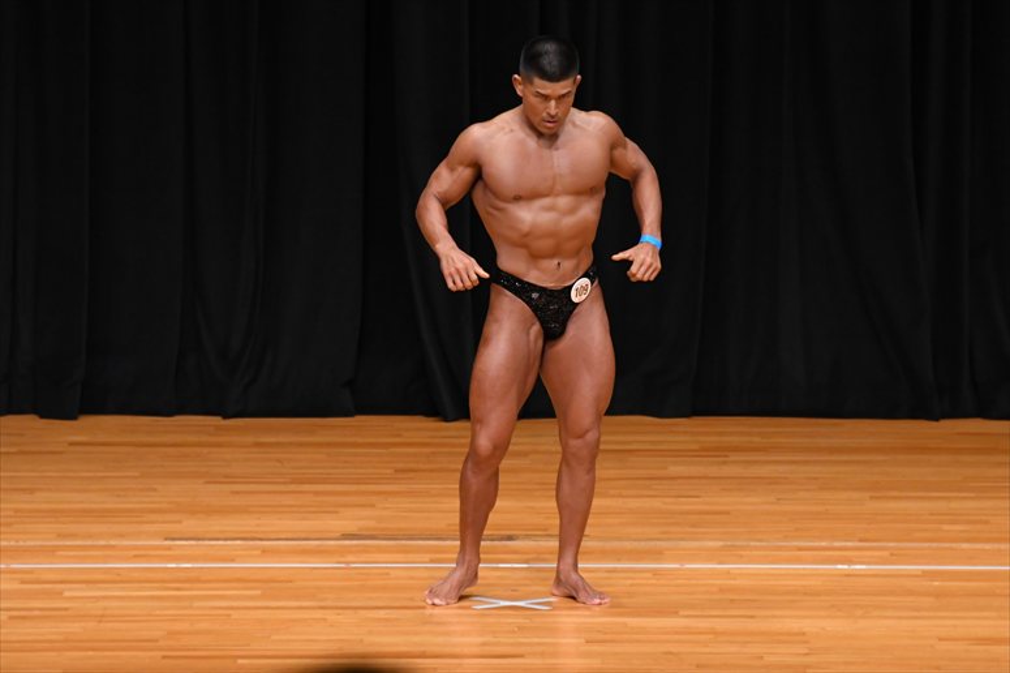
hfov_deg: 7.2
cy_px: 336
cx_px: 505
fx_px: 7992
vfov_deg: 4.8
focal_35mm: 285
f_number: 5.6
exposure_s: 1/400
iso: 3200
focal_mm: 190
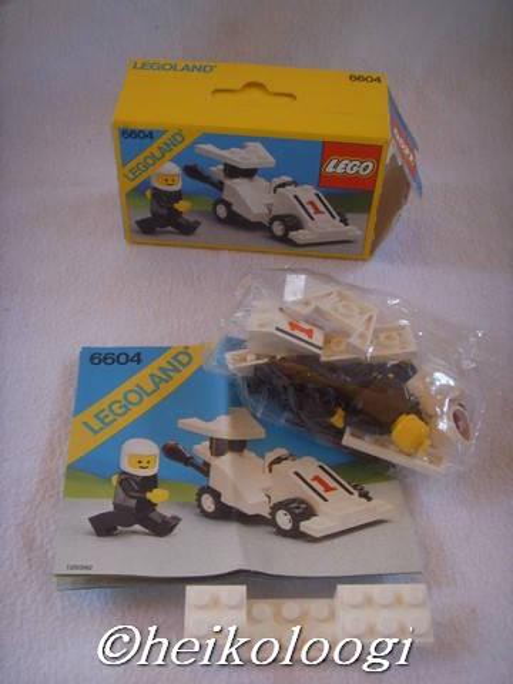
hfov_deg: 36.8
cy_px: 342
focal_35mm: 39
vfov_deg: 47.9
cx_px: 256
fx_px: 771
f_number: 3.5
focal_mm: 6.6
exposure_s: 1/45
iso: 100
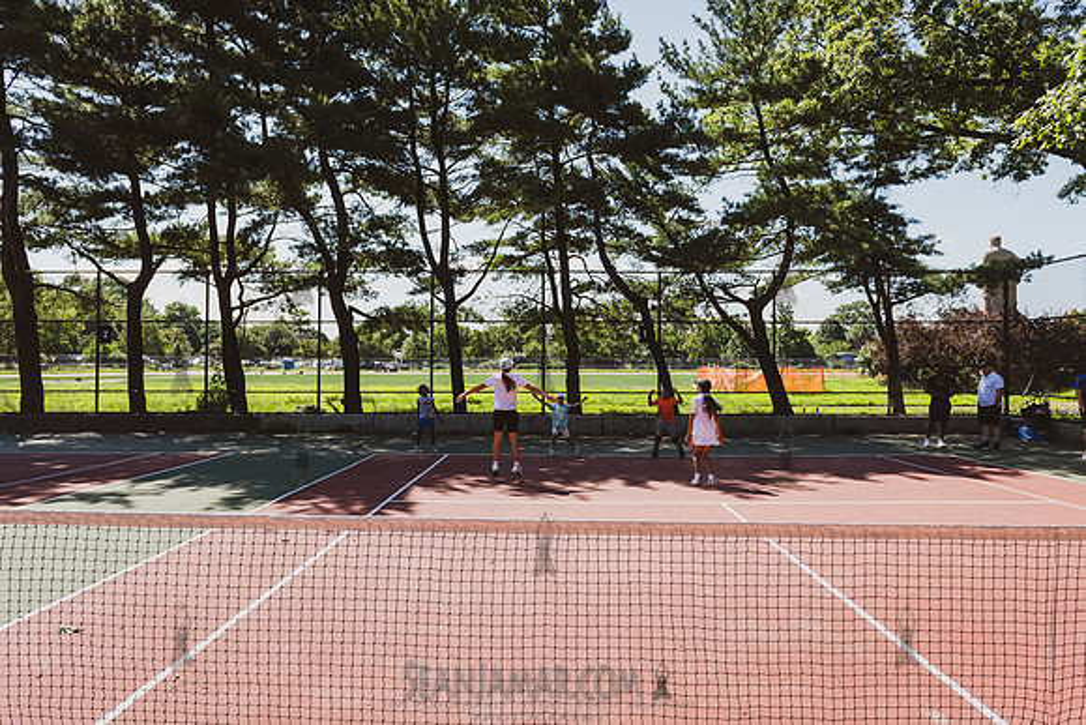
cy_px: 362
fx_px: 784
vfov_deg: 49.6
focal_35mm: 26
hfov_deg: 69.4
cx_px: 543
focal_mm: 24
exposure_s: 1/1600
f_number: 3.5
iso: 200
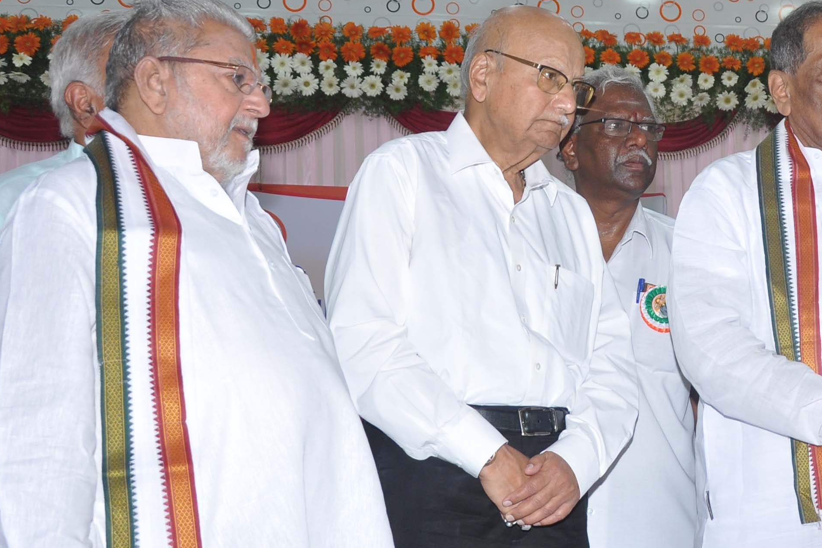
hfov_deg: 26.8
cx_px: 828
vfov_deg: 19.1
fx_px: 1624
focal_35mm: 71
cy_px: 322
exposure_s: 1/125
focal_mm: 21
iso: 320
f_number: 5
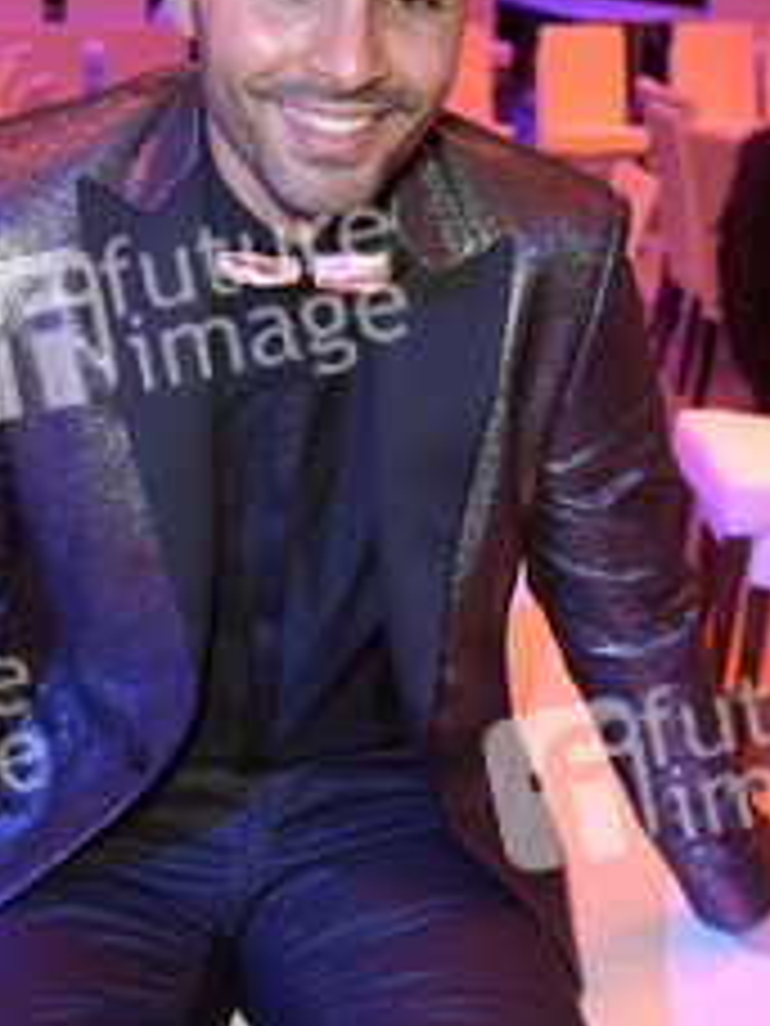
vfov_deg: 32.7
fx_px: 1750
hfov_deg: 24.8
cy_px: 540
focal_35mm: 59
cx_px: 306
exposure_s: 1/100
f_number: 5.6
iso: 4000
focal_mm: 35
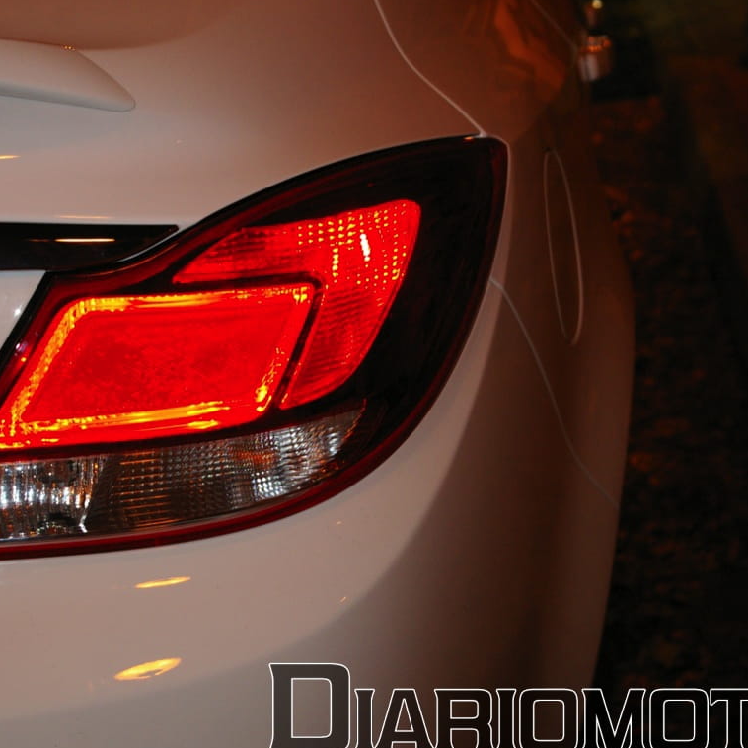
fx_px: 2102
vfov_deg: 20.2
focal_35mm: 86
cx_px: 265
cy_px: 354
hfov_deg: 20.1
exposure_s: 1/45
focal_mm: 40
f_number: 5.6
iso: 800
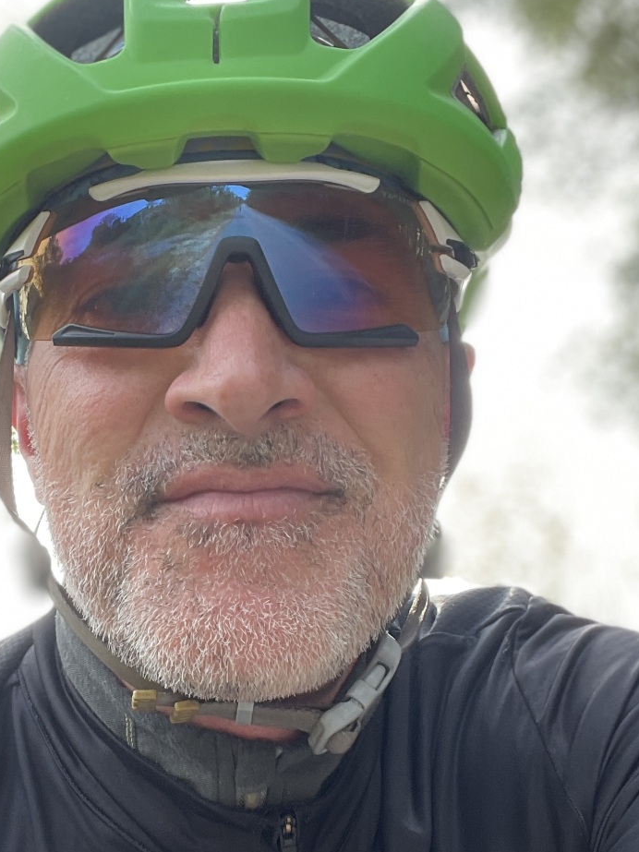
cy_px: 511
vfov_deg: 36.7
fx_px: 1280
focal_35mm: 52
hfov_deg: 27.4
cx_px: 120
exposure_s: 1/121
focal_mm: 2.71
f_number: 2.2
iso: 25
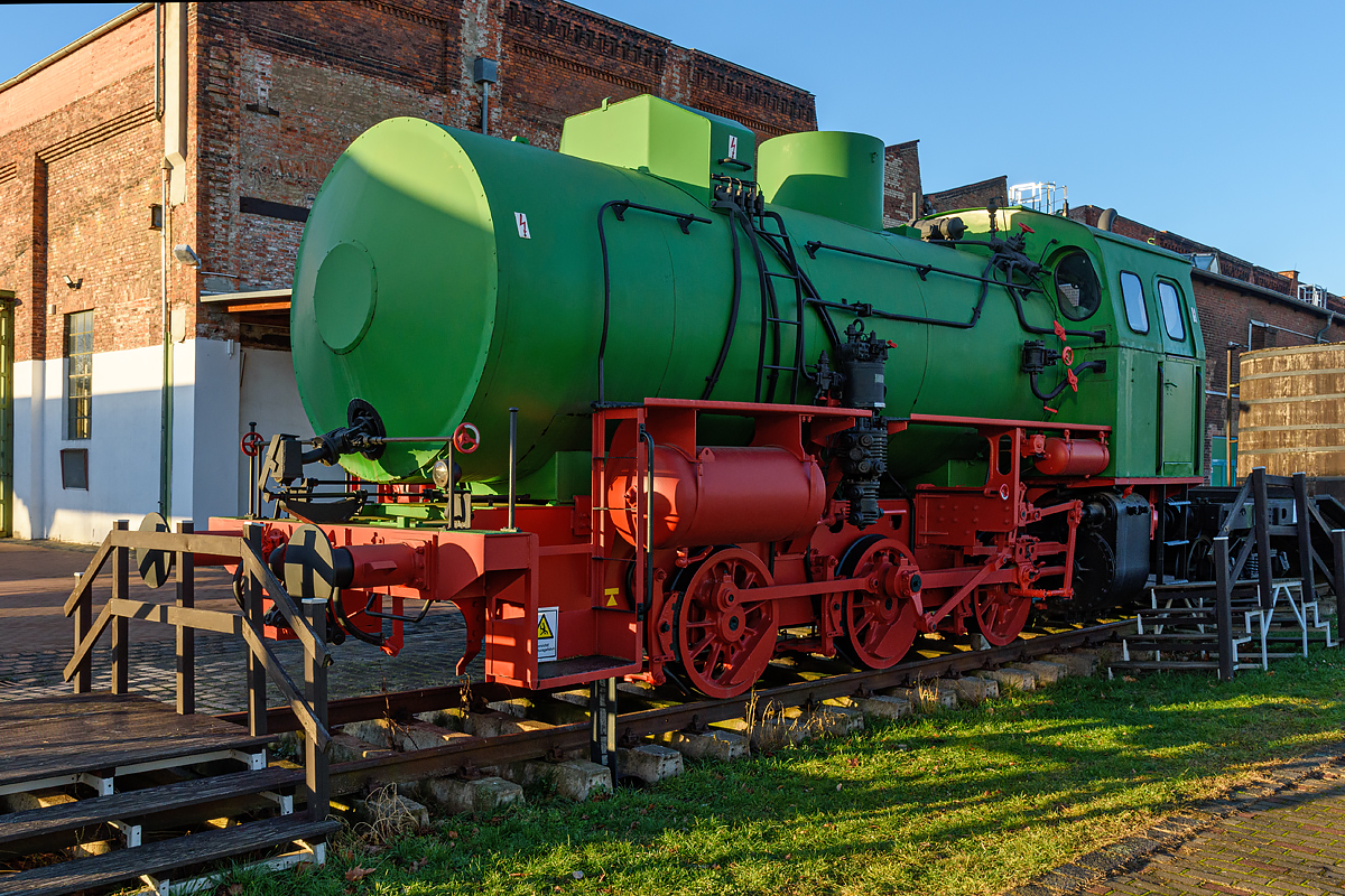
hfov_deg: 64.6
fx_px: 1065
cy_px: 448
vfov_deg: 45.7
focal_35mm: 28
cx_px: 672
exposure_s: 1/500
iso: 200
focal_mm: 19
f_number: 7.1
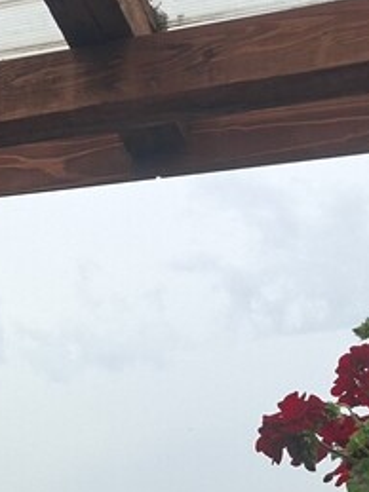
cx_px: -89
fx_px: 1294
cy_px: 471
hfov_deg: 15.5
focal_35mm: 91
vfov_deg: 20.9
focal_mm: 5.54
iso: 50
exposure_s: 1/1239
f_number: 1.8
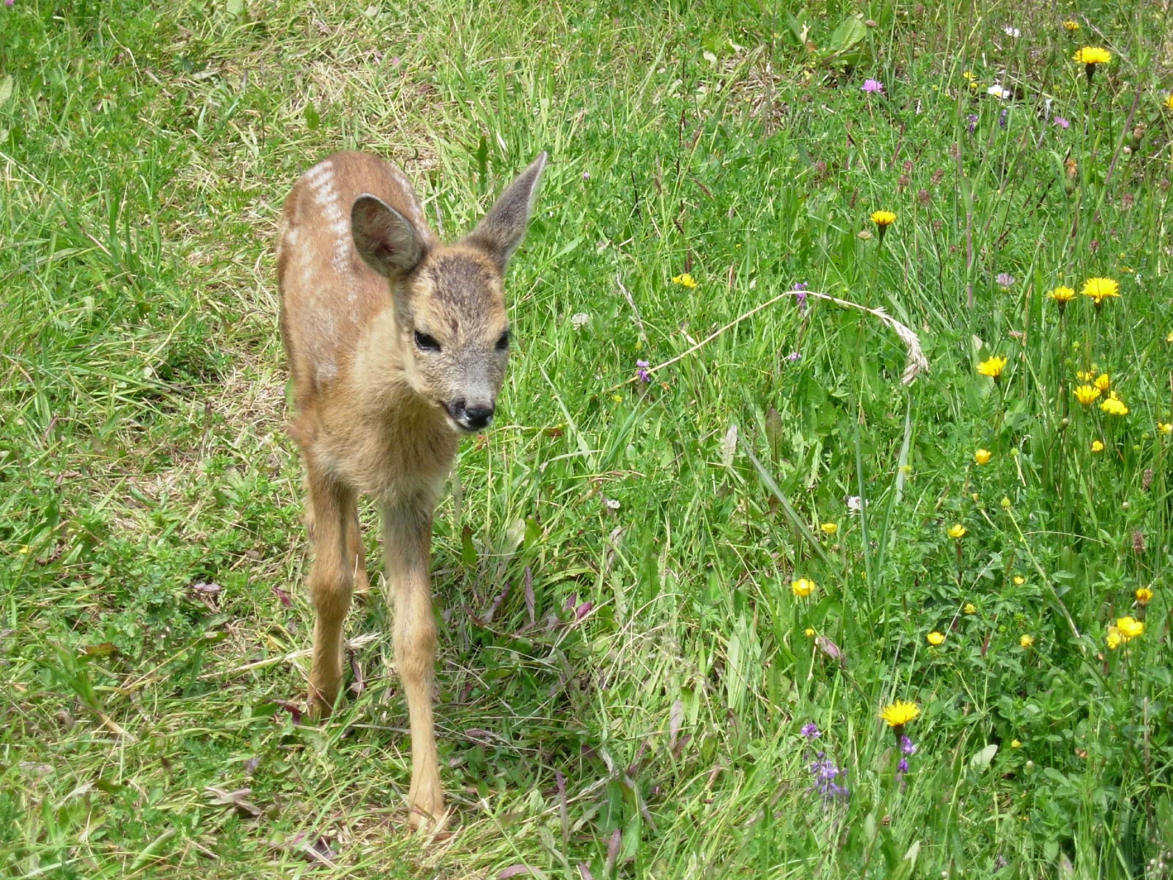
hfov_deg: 17.4
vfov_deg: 13.1
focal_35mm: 113
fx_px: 3829
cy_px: 440
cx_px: 586
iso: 79
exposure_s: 1/287
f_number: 4.9
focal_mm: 23.4
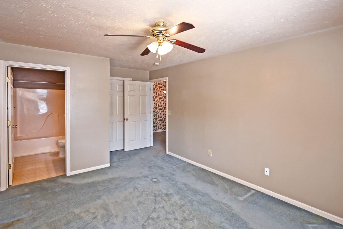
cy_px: 104
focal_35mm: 18
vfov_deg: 67.3
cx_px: 163
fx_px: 171
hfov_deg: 89.9
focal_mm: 14
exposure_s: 1/60
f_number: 4
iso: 360
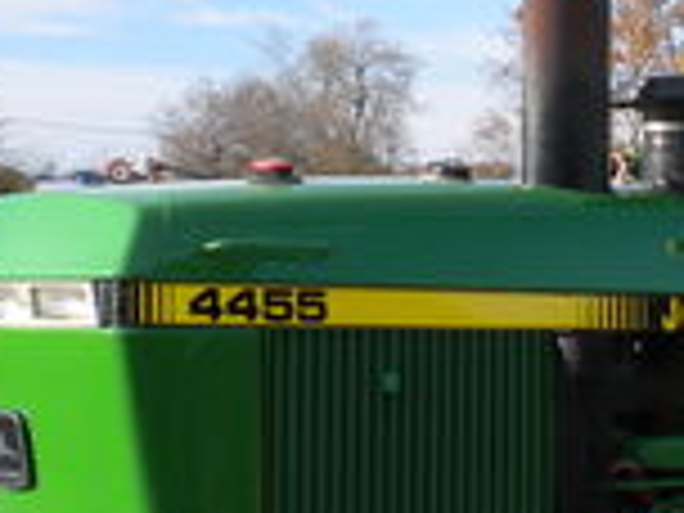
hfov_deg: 15.3
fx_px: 2470
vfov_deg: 11.8
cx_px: 796
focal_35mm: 125
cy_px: 490
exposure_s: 1/380
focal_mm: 6.3
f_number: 4.6
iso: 80
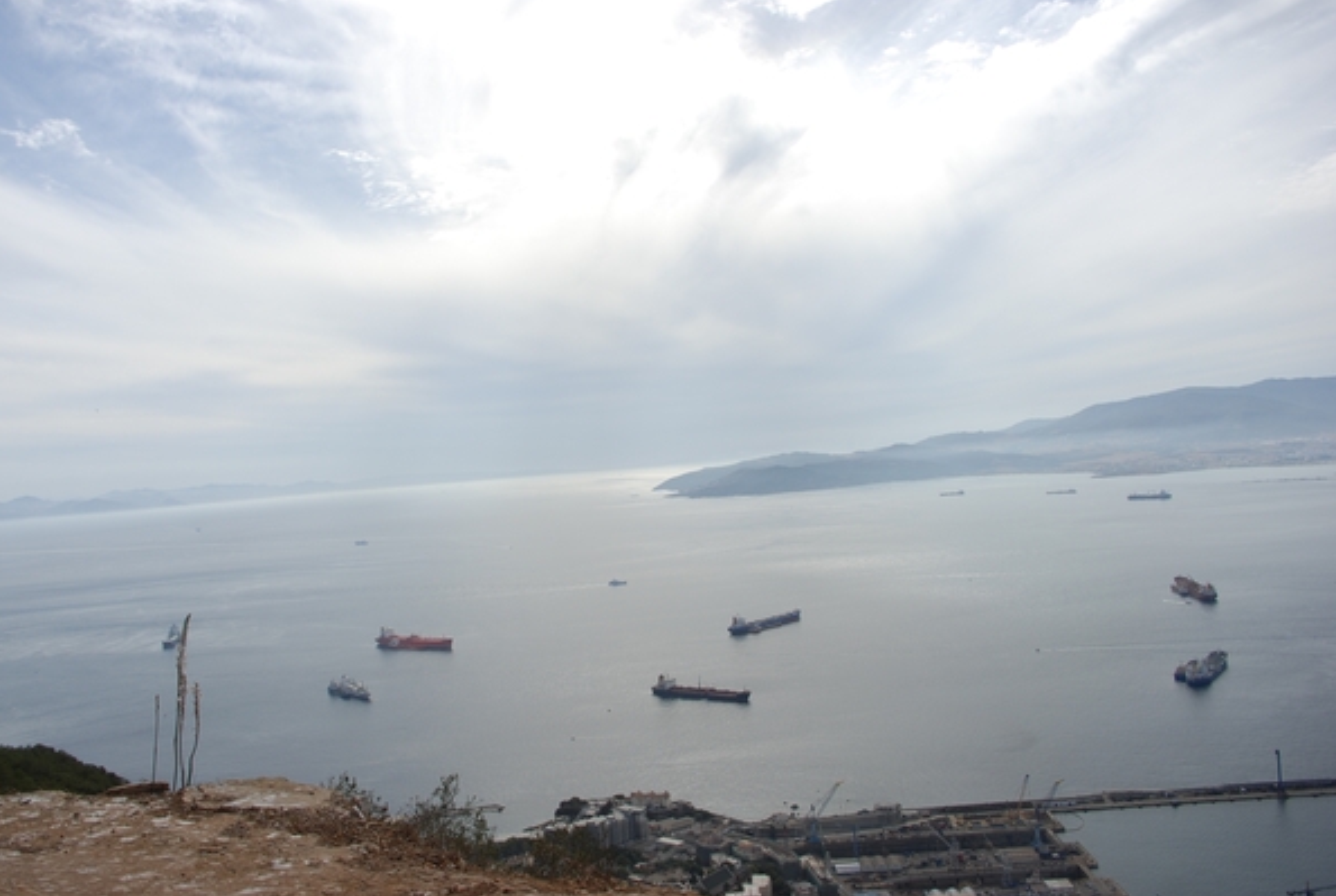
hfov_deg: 63.5
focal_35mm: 29
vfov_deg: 45.1
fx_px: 1078
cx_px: 634
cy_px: 435
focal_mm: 18
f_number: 9
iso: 100
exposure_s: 1/320
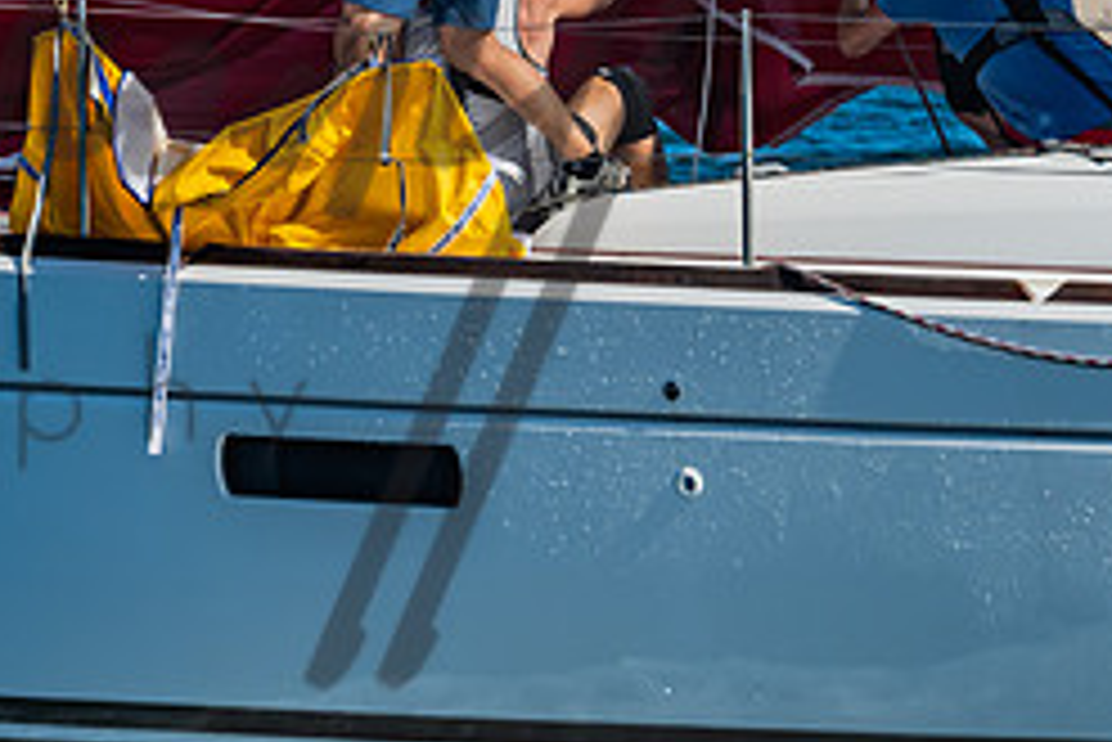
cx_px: 391
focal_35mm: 290
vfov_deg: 4.7
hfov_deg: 7.1
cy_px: -128
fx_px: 8963
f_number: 6.3
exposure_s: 1/640
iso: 160
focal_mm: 96
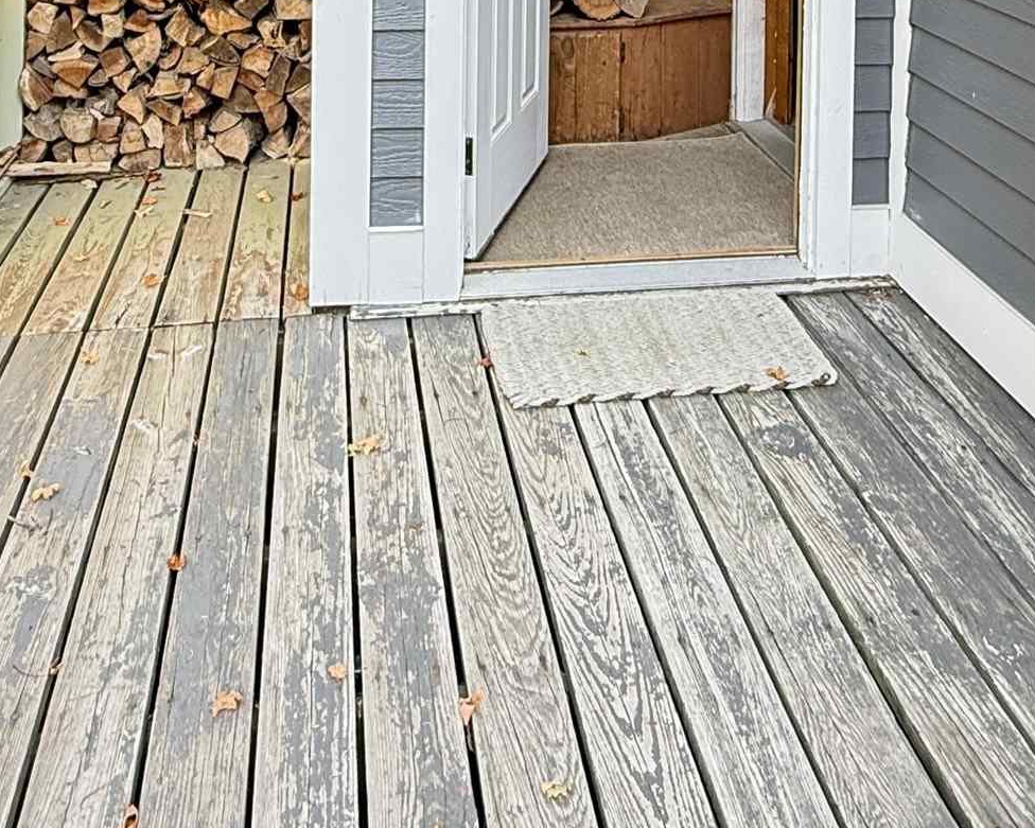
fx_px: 1317
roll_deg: -1.0
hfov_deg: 42.9
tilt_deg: -2.3
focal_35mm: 43
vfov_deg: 29.4
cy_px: -198
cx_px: 506
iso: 80
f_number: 2.2
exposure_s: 1/99
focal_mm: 2.22
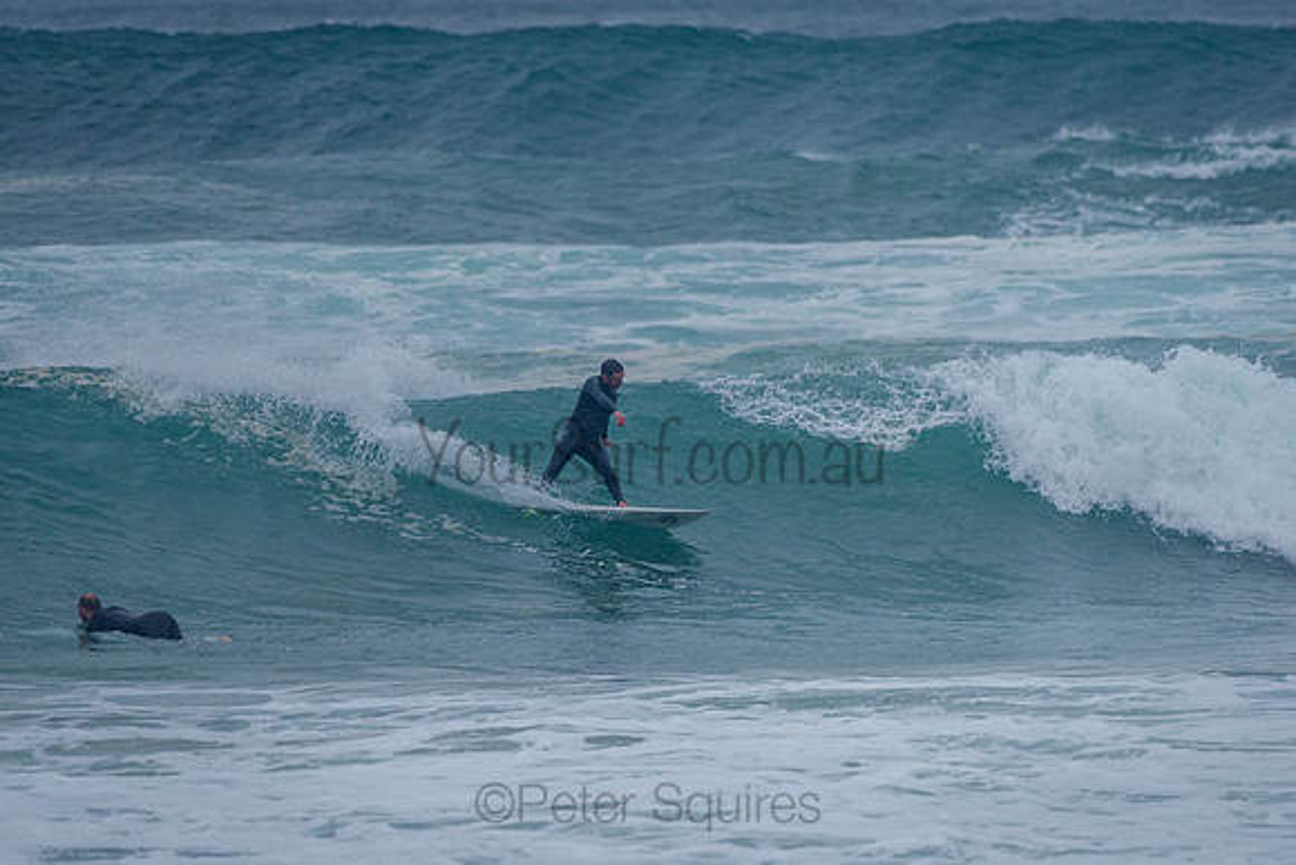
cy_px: 431
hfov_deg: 3.4
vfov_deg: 2.2
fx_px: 22055
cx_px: 502
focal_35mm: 613
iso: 450
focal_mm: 500
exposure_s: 1/2000
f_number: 5.6
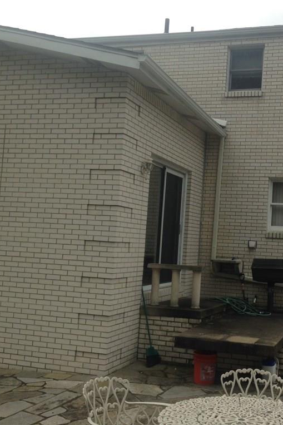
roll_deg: -4.2
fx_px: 543
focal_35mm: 46
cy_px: 212
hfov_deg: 28.7
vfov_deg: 42.8
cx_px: 223
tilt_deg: +4.0
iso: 50
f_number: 2.4
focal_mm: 4.12
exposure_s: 1/1550
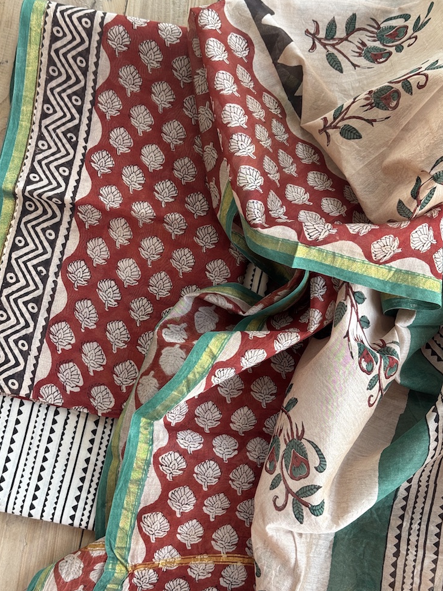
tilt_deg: -81.4
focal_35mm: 49
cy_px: 291
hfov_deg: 29.7
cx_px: 224
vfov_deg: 38.9
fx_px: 836
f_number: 1.78
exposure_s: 1/124
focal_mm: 6.76
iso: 50
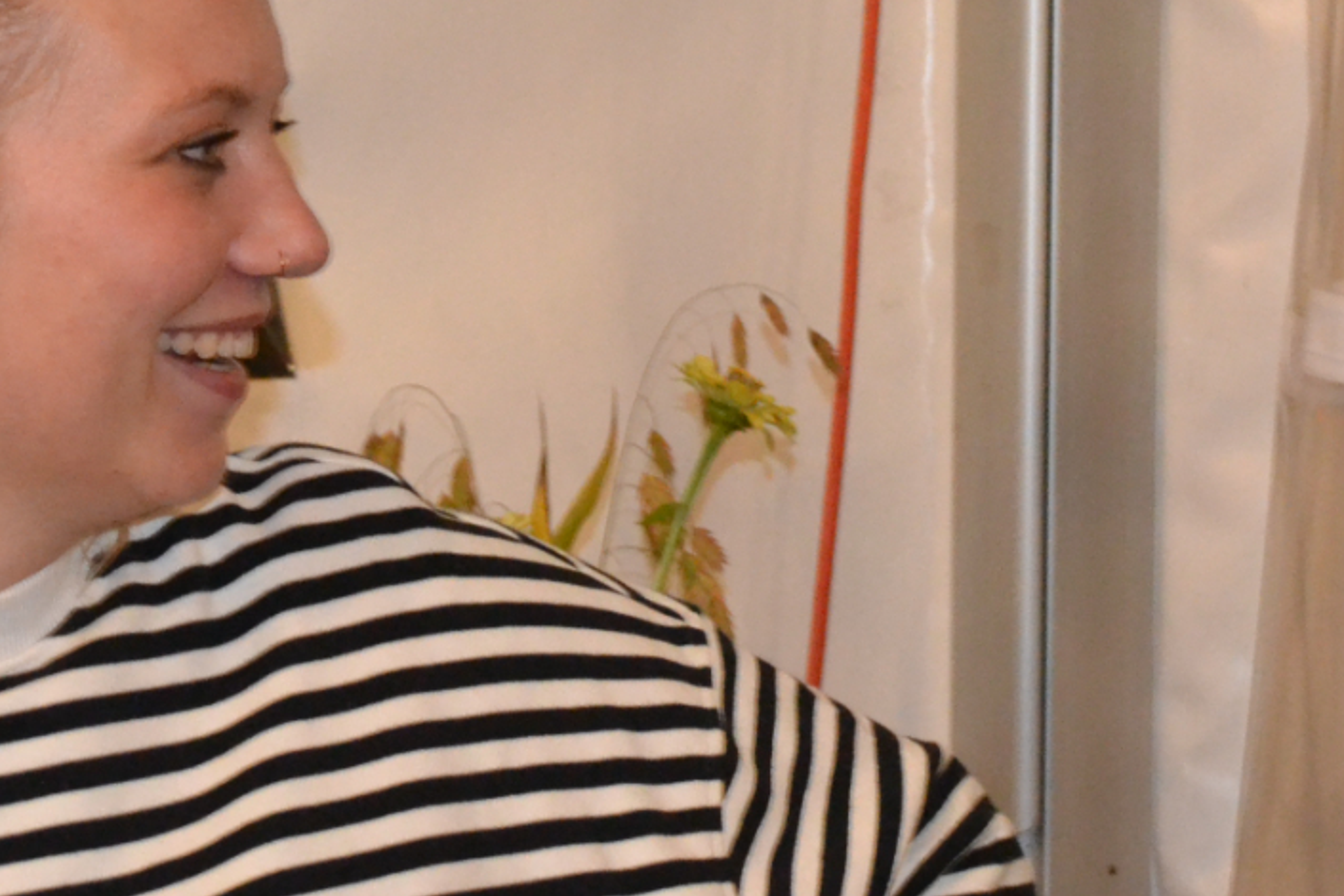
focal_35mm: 126
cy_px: 390
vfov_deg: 10.8
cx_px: 986
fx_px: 4721
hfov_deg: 16.1
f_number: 4.5
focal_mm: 29
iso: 2800
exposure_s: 1/60
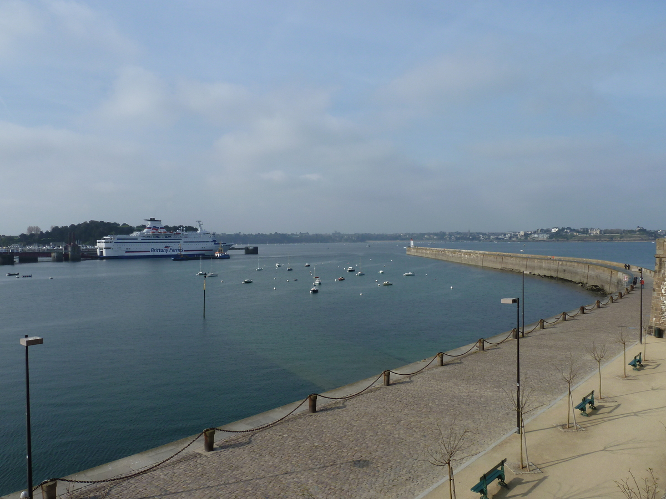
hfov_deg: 65.3
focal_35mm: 27
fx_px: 519
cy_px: 250
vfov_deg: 51.4
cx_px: 333
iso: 80
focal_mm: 4.4
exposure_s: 1/400
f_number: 5
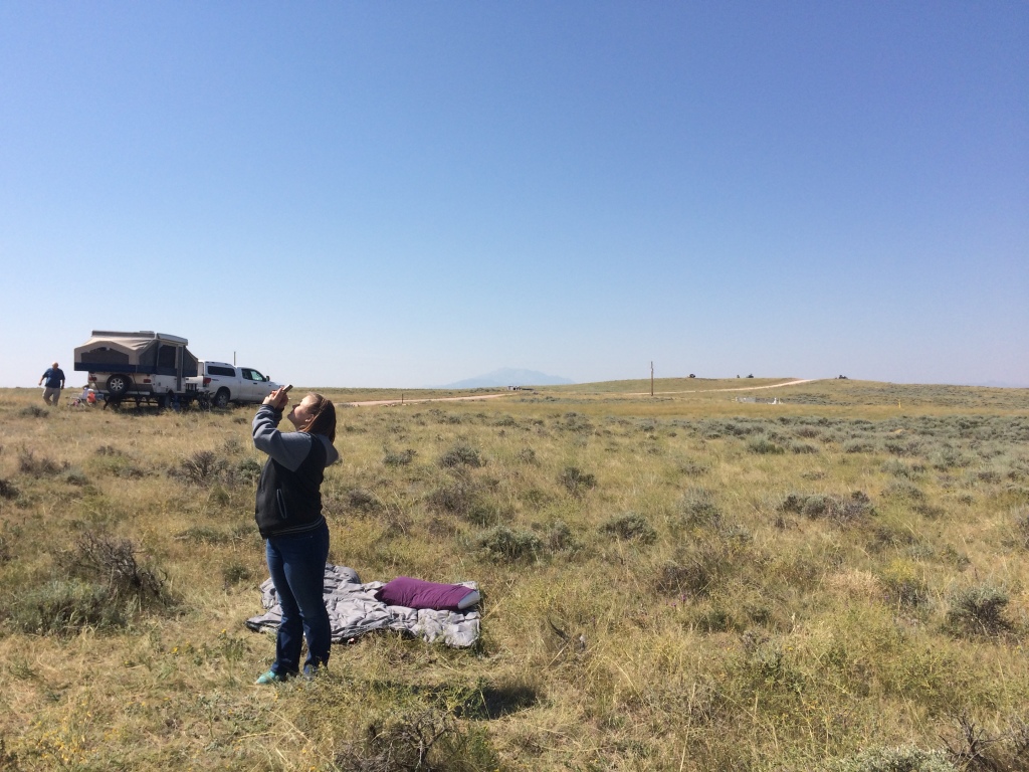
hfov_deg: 61.7
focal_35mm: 29
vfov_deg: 48.2
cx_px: 514
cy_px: 386
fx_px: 862
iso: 32
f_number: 2.2
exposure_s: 1/805
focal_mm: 4.15
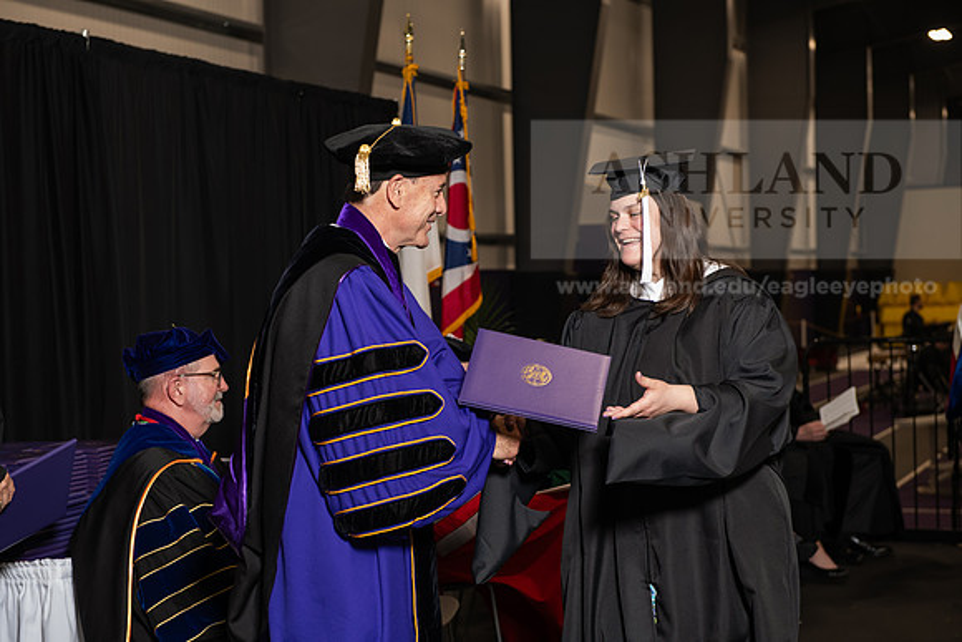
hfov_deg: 28.8
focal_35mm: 70
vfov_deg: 19.5
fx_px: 1871
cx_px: 481
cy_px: 321
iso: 1600
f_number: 5
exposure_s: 1/125
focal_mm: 70
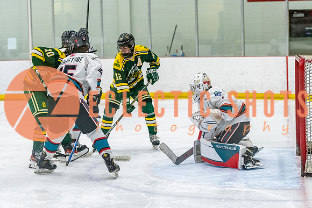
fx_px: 988
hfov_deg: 17.9
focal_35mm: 114
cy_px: 109
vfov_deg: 12.0
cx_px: 178
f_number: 2.8
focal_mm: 86
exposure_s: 1/800
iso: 4000
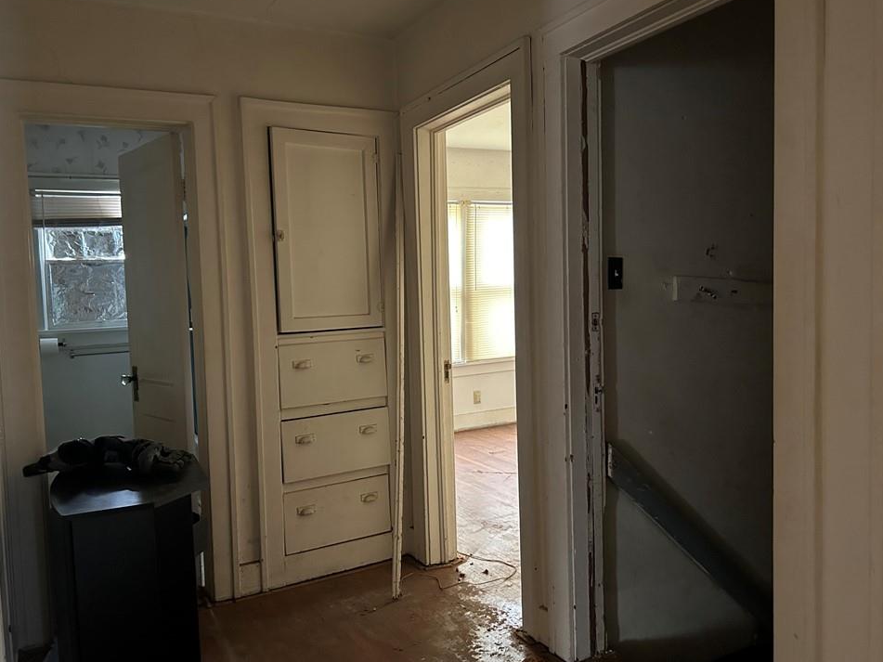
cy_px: 328
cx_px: 429
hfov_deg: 63.4
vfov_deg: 49.7
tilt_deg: -4.2
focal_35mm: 28
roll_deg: +0.5
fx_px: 714
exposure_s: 1/40
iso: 640
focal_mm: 5.7
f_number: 1.5
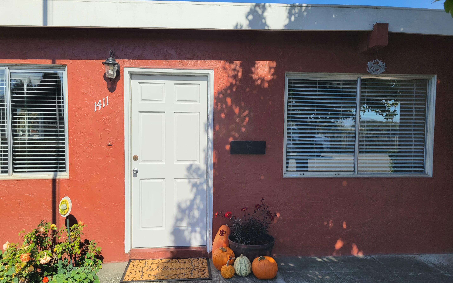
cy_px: 156
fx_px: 358
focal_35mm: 29
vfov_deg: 43.1
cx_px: 218
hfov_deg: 64.6
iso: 40
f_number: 1.8
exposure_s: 1/3333
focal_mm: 5.4
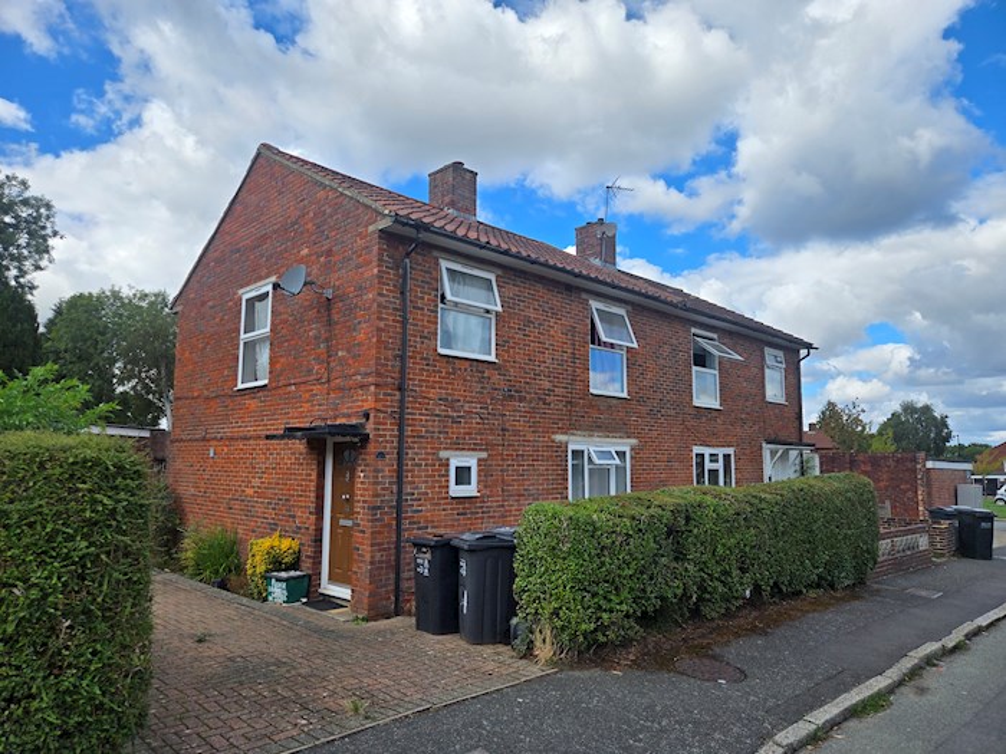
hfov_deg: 73.9
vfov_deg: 58.9
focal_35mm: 23
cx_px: 503
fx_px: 668
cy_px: 377
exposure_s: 1/2921
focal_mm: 5.4
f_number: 1.8
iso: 50
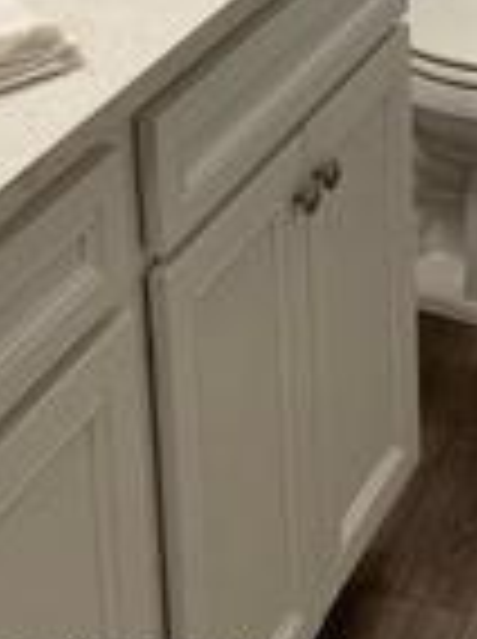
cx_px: 472
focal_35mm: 88
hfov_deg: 16.4
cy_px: -310
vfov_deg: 19.5
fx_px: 1622
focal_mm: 4.25
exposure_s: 1/120
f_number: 1.8
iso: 125
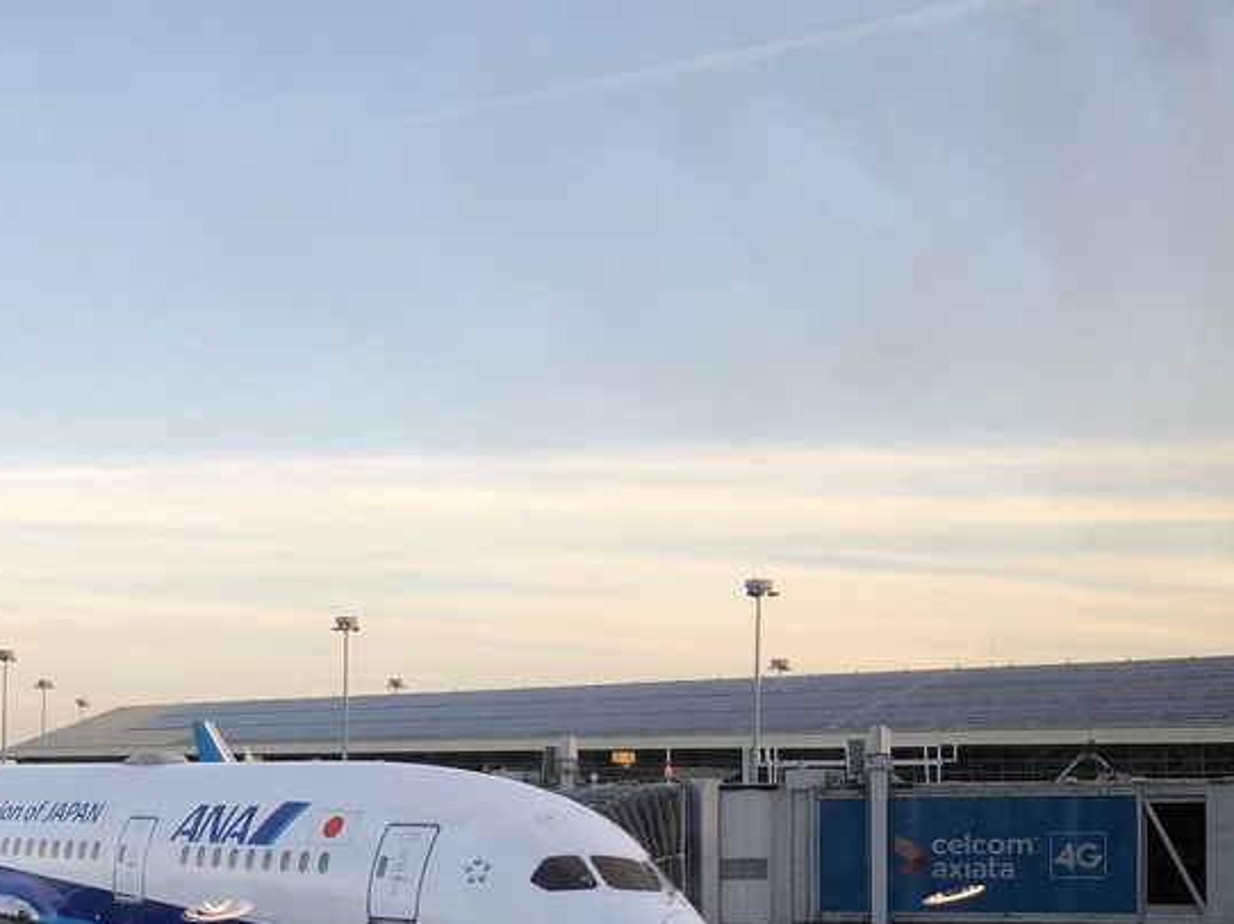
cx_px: 20
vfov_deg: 22.9
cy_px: 878
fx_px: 2209
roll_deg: -1.3
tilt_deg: -3.7
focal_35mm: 62
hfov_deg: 29.3
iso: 25
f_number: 1.8
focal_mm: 3.99
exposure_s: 1/50
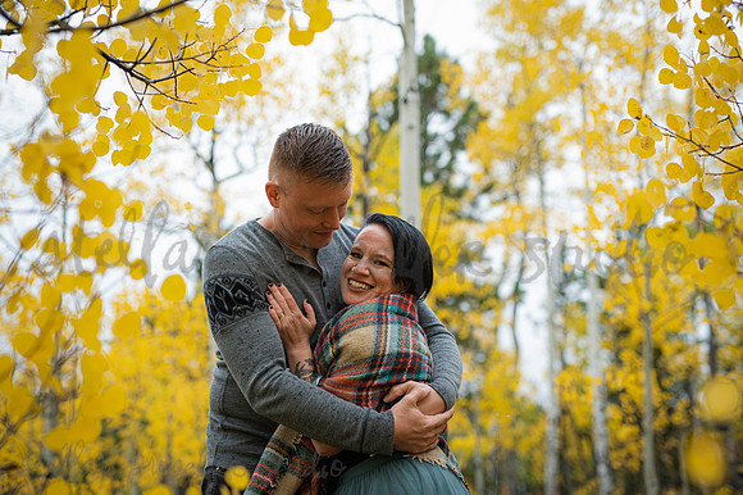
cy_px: 248
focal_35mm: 52
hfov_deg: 38.4
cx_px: 372
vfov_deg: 26.1
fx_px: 1067
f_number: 2.5
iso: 1250
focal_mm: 50
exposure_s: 1/320
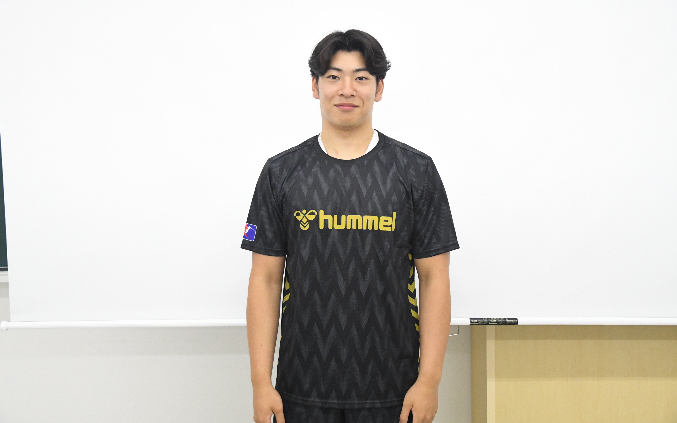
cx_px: 339
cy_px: 198
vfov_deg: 32.0
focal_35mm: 40
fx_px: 738
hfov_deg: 49.3
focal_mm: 26
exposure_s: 1/800
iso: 4000
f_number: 3
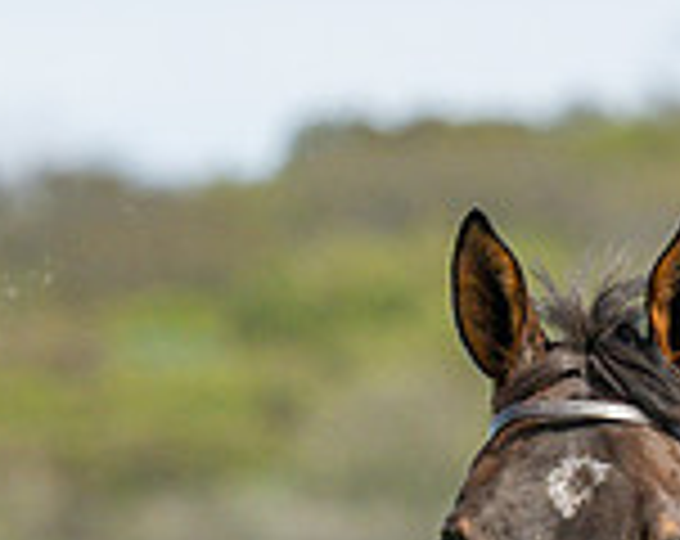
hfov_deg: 1.8
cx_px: 916
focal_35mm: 1073
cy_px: 958
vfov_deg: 1.4
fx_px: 21539
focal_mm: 170
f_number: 4.5
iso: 400
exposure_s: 1/2500
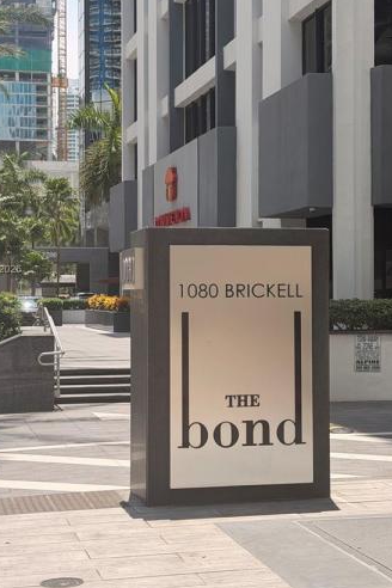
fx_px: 1192
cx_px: 212
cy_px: 270
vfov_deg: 27.7
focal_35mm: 73
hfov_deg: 18.7
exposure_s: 1/3704
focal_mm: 6.76
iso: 64
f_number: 1.78
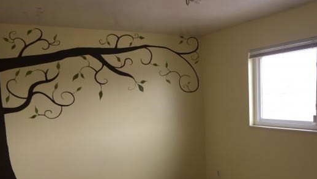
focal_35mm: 39
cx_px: 192
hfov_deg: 51.2
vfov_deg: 29.9
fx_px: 328
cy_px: 137
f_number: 2.2
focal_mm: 4.15
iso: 32
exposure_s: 1/40
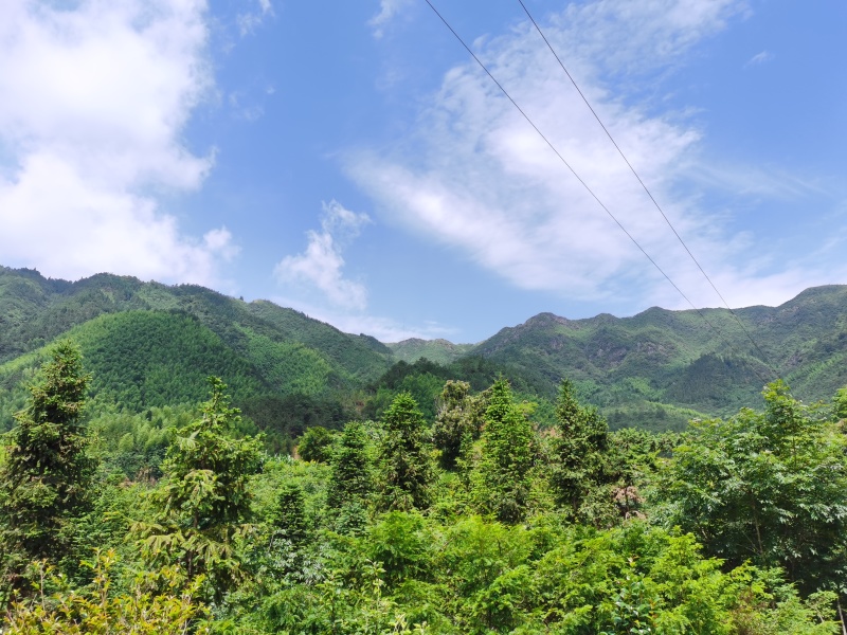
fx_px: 661
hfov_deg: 65.3
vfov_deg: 51.4
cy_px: 318
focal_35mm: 27
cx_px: 424
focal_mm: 5.58
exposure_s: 1/1560
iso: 50
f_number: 1.8
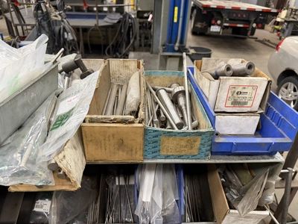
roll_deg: -1.0
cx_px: 149
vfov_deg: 56.8
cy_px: 112
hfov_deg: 71.6
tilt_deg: -29.2
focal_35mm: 24
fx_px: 207
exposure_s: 1/60
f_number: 1.78
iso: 250
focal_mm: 6.76
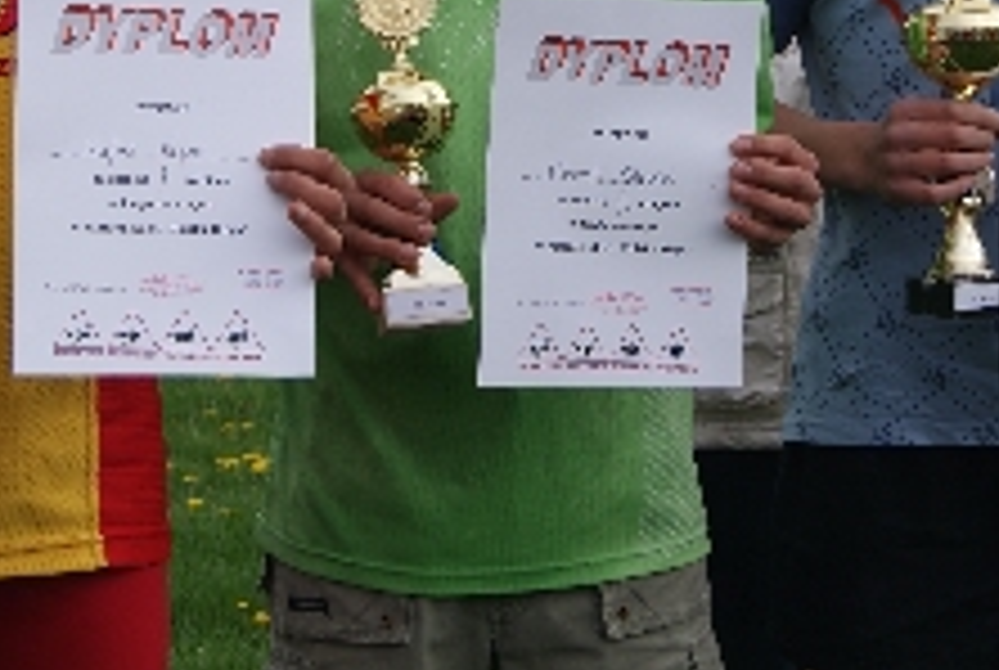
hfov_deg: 13.5
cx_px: 594
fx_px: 4230
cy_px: -7
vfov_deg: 9.0
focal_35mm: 152
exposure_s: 1/160
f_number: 8
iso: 100
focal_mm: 45
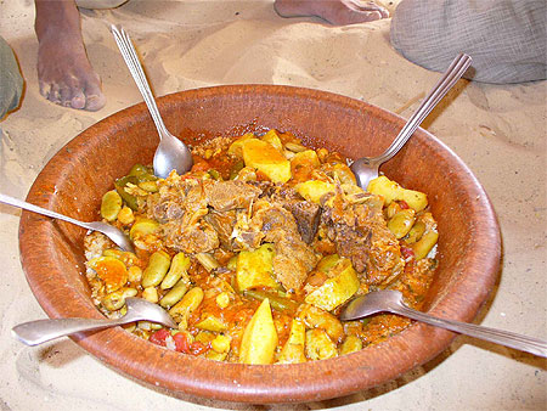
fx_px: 585
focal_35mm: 37
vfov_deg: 38.7
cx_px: 274
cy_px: 206
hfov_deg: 50.1
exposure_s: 1/30
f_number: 2.8
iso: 100
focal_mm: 6.1
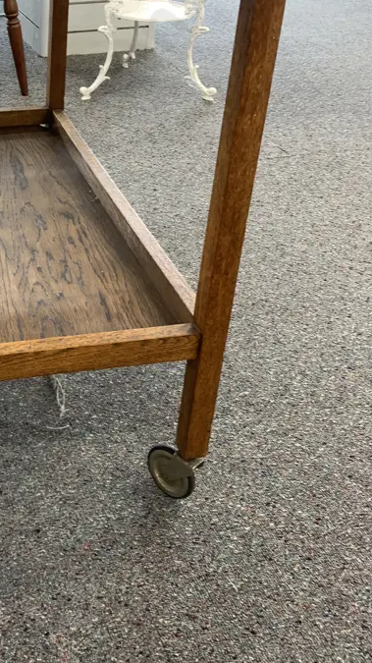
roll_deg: -0.2
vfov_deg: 46.8
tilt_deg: -28.2
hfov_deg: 26.4
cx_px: 10
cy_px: 234
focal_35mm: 43
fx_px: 755
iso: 64
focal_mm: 4.25
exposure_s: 1/50
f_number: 1.8
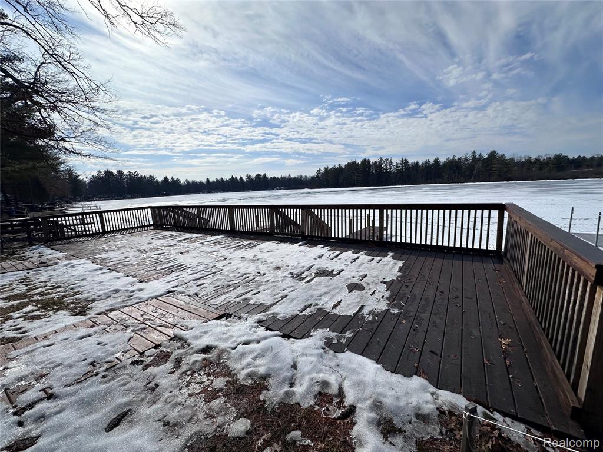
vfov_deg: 85.7
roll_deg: +3.5
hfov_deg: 102.1
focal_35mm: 14
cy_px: 226
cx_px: 302
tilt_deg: -8.8
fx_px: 244
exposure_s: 1/7813
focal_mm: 2.22
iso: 50
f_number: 2.2
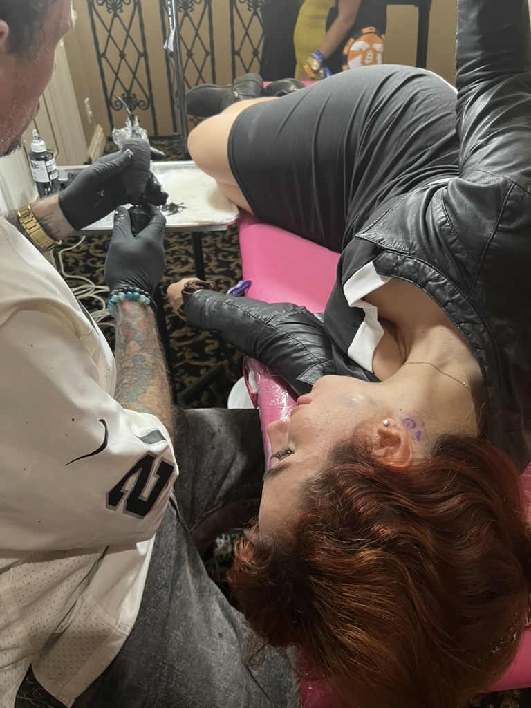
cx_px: 266
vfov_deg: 67.3
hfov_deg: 53.1
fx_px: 532
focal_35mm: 26
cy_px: 354
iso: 160
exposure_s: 1/60
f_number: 1.5
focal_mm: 5.7
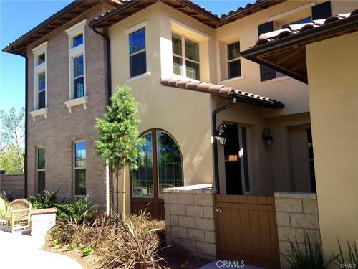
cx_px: 179
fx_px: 341
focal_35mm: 33
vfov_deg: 42.9
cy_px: 134
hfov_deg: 55.4
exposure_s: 1/516
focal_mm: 4.12
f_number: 2.4
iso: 50
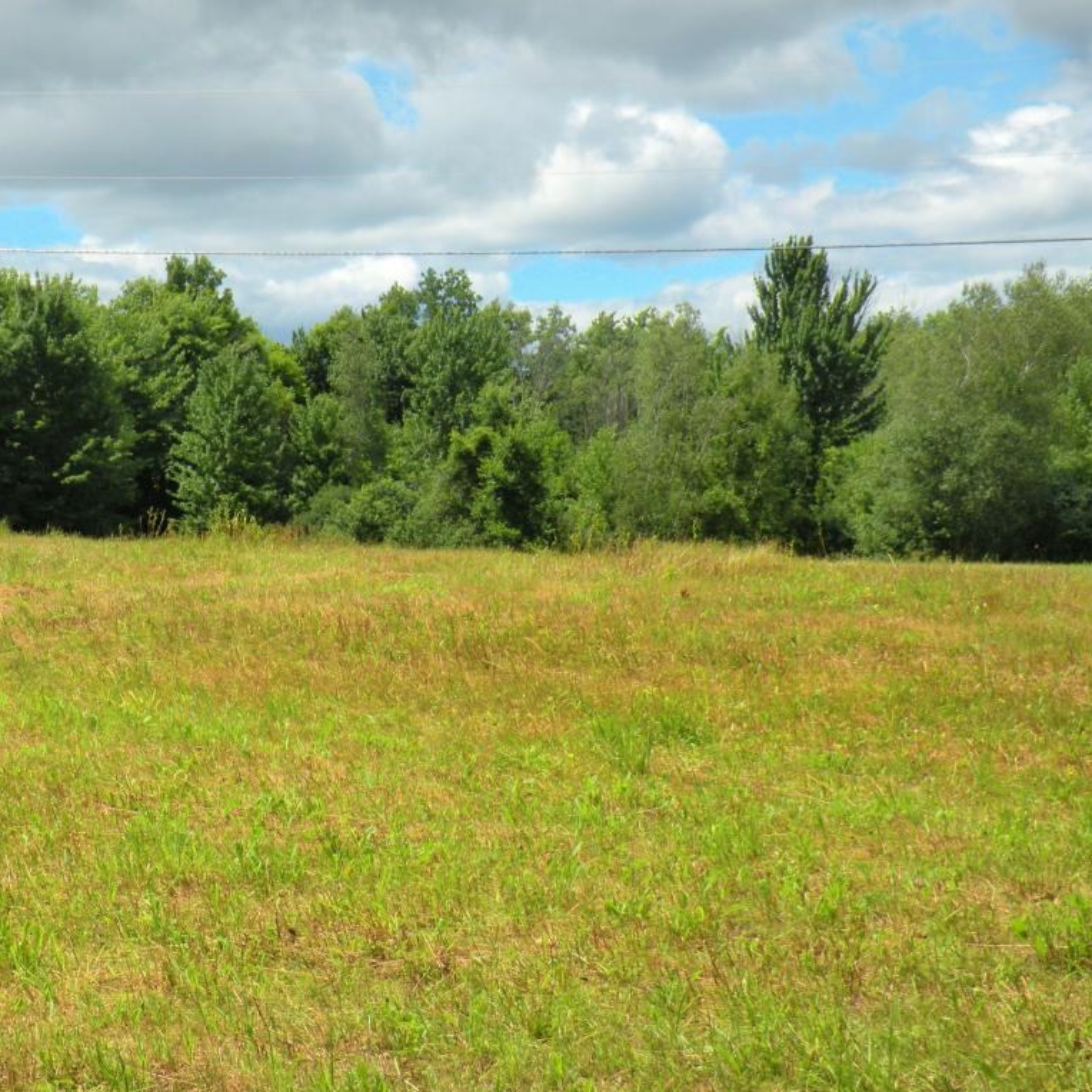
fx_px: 3212
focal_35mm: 90
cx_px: 407
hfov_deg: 19.3
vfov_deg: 19.3
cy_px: 546
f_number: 7.1
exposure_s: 1/238
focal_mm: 13.4
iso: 64
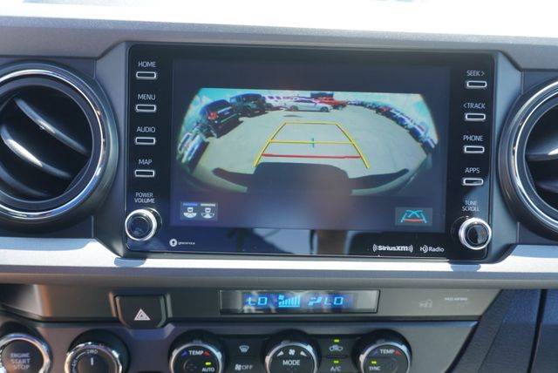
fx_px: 465
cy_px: 186
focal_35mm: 30
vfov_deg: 43.7
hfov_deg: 61.9
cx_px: 279
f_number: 4
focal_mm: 20
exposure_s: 1/60
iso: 160
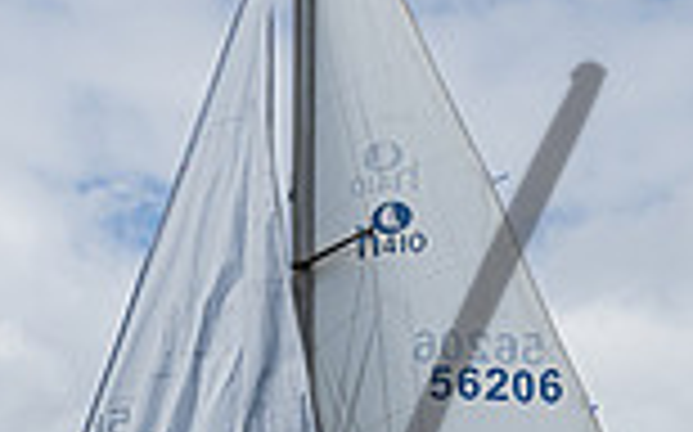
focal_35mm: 144
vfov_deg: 8.8
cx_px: 529
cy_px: 673
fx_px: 2718
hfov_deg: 14.5
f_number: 4.5
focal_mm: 28
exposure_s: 1/6400
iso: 400
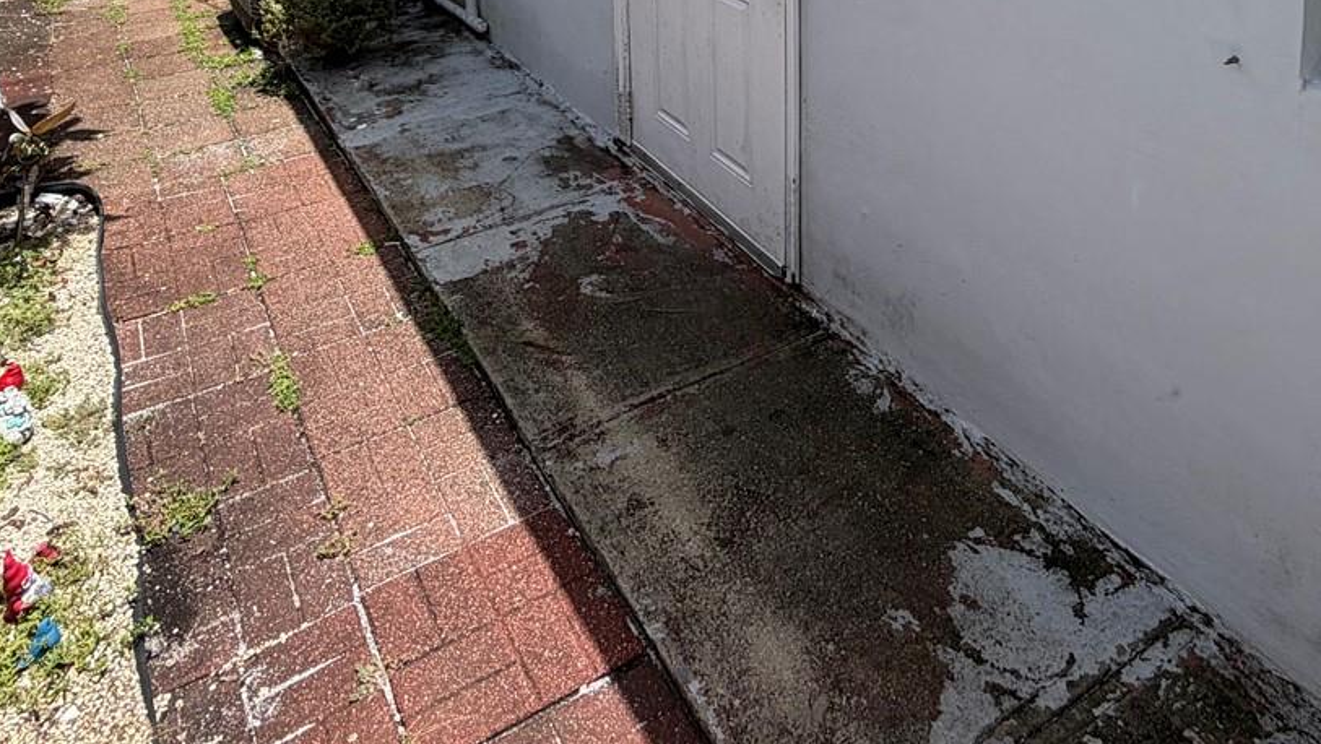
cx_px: 697
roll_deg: +1.5
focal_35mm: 30
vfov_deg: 31.7
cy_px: -177
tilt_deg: -9.3
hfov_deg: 64.2
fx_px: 1051
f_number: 2.2
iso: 25
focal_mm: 2.22
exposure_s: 1/770
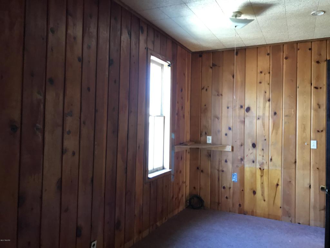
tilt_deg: -0.7
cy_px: 124
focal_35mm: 28
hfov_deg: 63.4
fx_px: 267
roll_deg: -1.8
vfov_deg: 49.7
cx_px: 165
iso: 200
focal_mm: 3.99
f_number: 1.8
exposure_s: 1/17
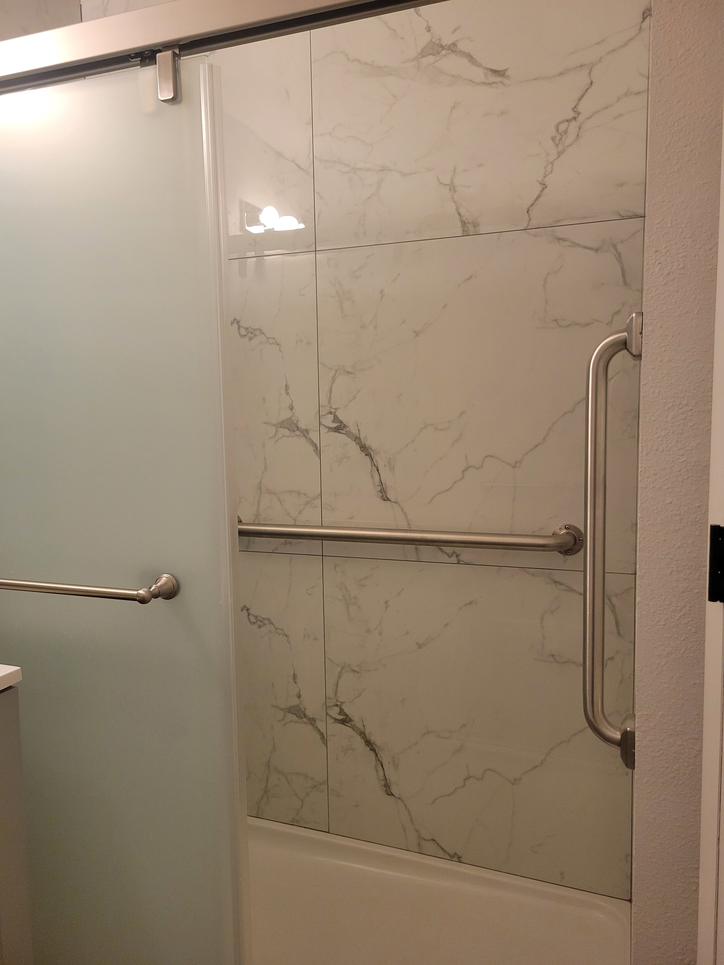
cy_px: 482
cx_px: 362
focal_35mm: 26
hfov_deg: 53.1
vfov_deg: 67.3
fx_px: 725
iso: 320
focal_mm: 5.4
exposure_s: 1/120
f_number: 1.8
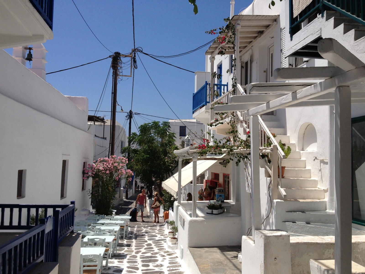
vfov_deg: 40.7
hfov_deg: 52.6
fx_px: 369
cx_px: 182
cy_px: 137
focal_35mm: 35
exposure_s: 1/3247
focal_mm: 4.28
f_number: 2.4
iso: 50
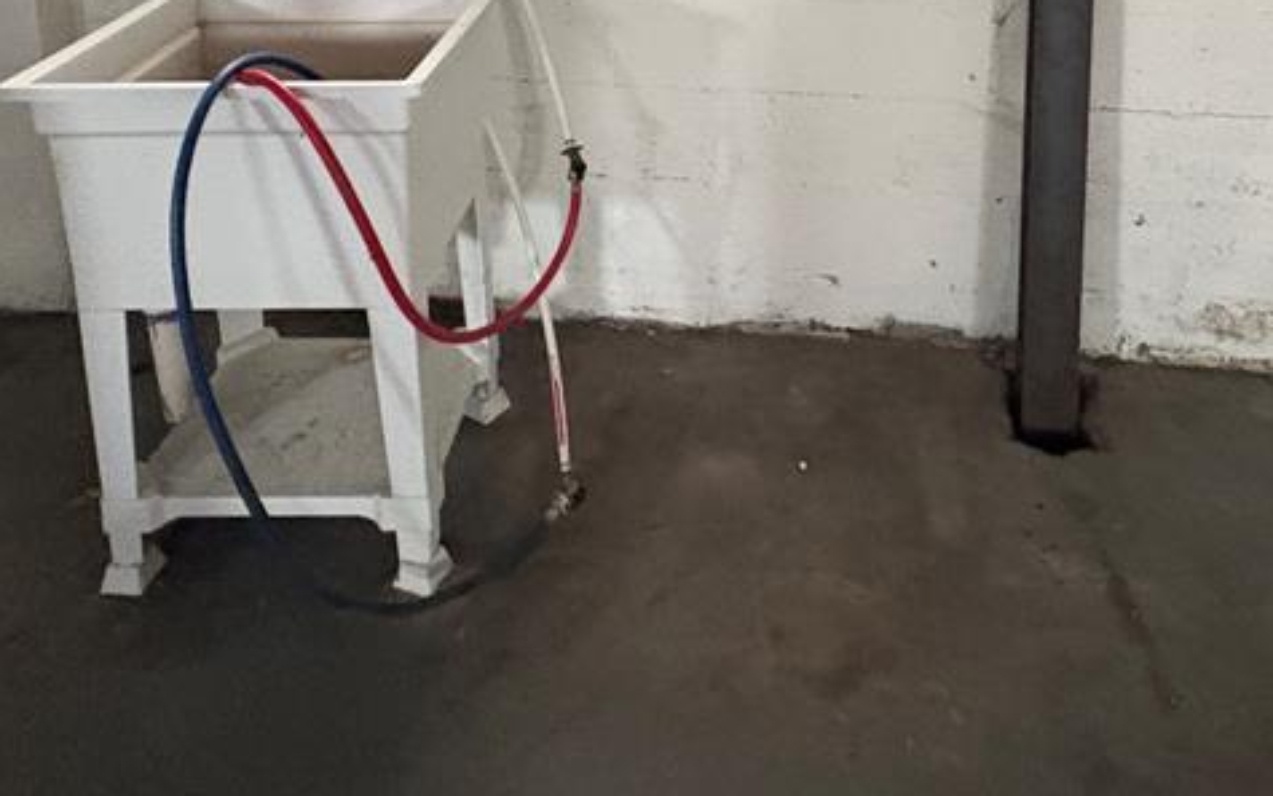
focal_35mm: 32
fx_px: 1110
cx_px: 764
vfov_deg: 32.8
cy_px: -145
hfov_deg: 59.2
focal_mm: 2.22
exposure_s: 1/60
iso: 800
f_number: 2.2
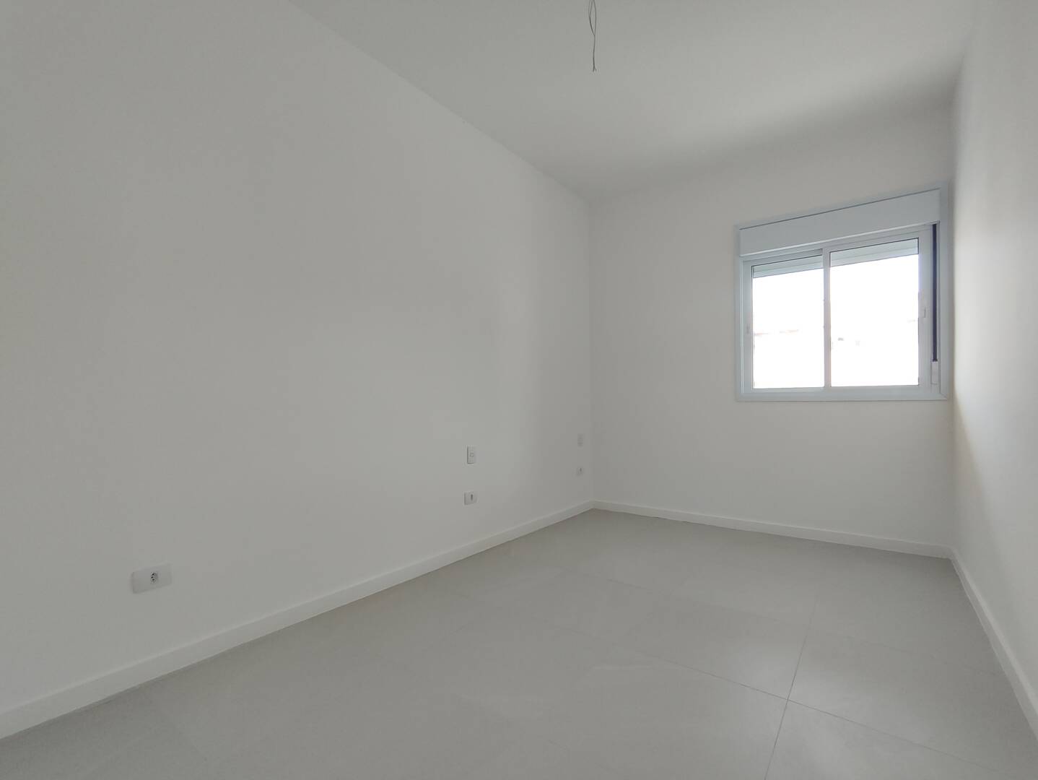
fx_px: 480
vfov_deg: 78.2
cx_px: 519
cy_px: 390
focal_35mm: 16
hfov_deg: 94.5
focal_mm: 1.65
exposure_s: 1/120
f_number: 2.2
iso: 100
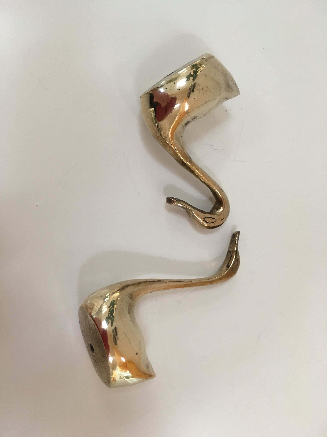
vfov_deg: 61.7
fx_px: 365
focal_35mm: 29
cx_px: 164
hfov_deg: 48.2
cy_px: 218
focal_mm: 4.15
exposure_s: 1/33
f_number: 2.2
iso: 50
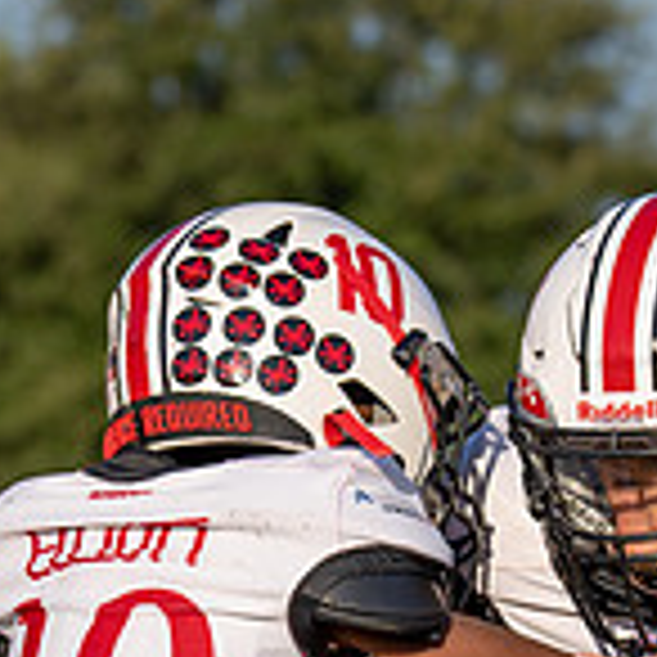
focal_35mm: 322
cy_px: 692
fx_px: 6914
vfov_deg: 5.4
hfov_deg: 5.4
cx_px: 384
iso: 100
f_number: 2.8
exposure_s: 1/1600
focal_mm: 70
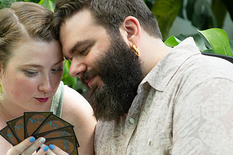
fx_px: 790
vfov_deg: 11.3
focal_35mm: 122
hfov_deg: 16.7
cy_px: 86
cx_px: 70
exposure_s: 1/160
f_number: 3.5
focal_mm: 85
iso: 1000
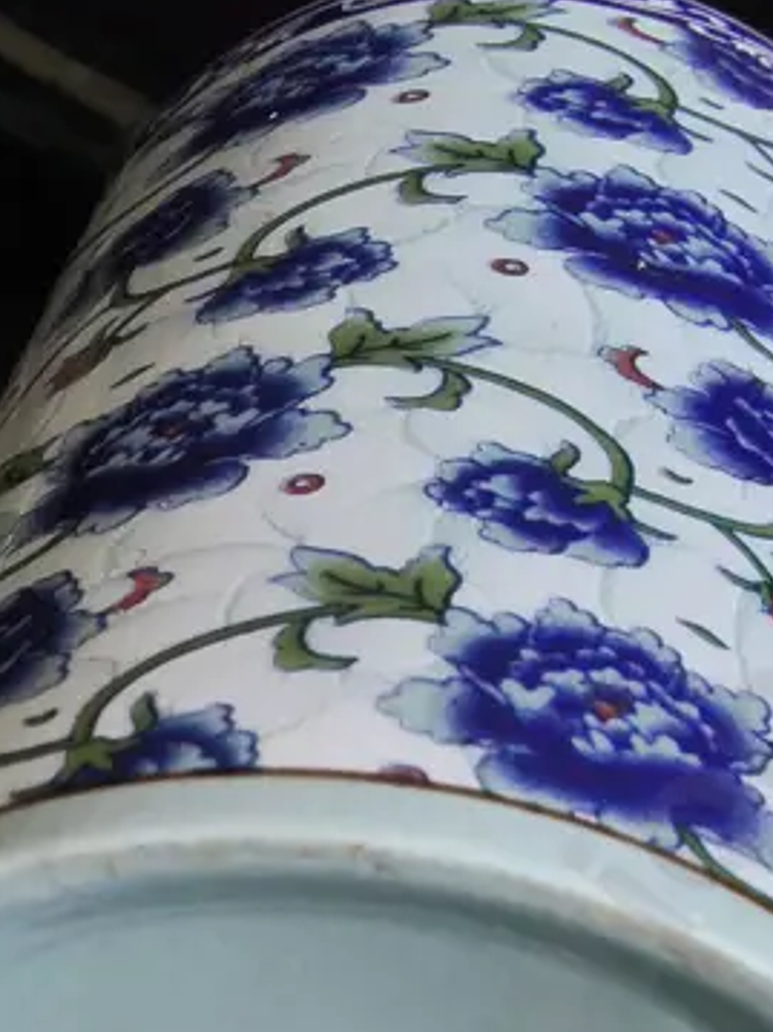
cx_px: 342
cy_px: 1305
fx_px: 2294
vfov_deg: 22.8
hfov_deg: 19.1
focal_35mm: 77
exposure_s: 1/120
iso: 80
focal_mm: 2.87
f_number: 2
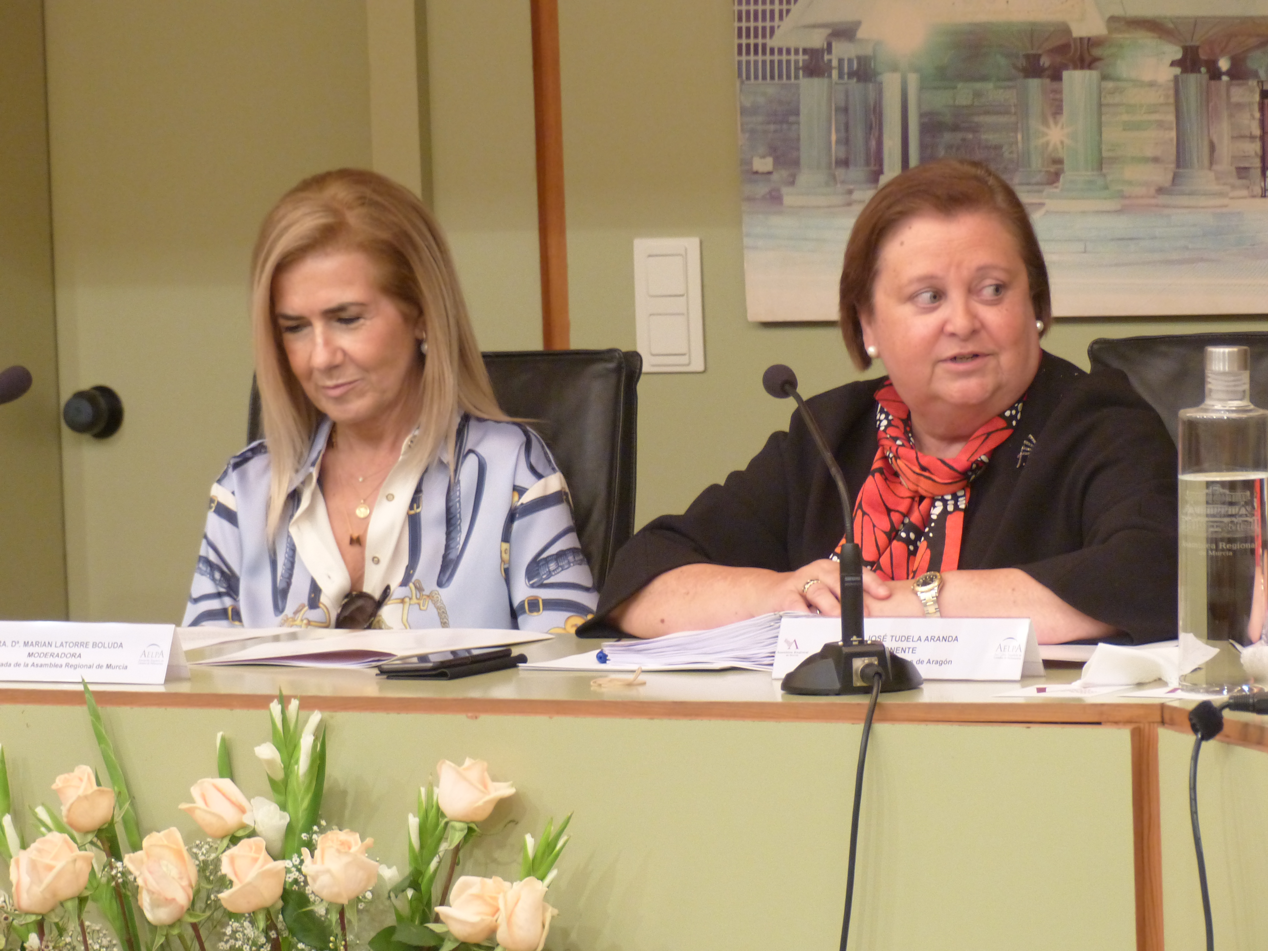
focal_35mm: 204
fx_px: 7473
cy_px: 476
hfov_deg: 9.7
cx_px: 634
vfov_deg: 7.3
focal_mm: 36.7
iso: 400
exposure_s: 1/25
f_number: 2.8
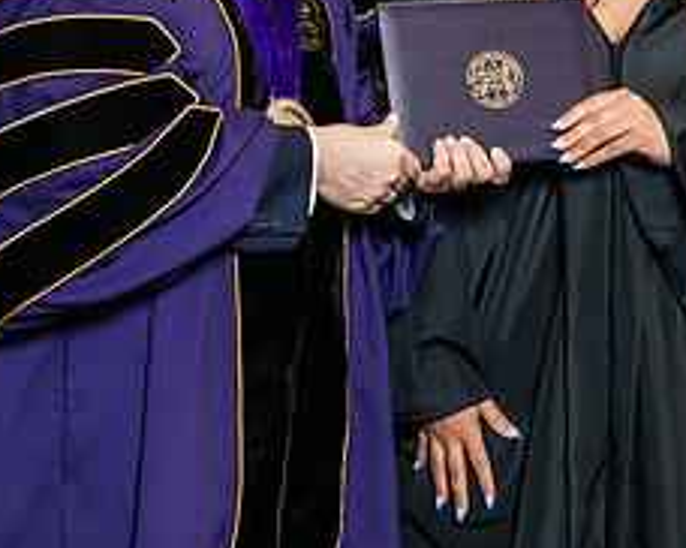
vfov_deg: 10.3
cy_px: 8
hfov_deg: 13.0
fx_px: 3002
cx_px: 394
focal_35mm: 148
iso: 2500
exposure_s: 1/200
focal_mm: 62
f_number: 5
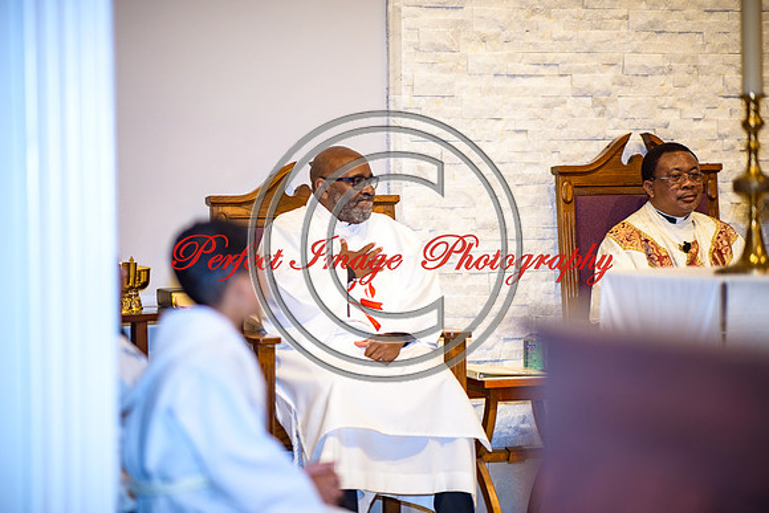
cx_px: 384
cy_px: 256
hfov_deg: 19.5
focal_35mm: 105
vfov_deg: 13.0
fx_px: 2243
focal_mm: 105
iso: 100
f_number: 1.4
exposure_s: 1/100
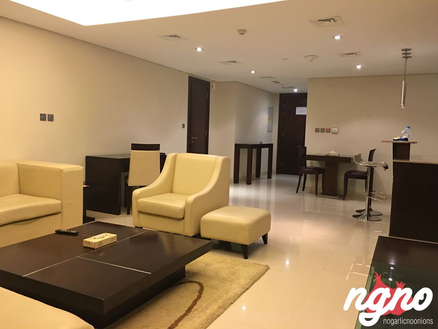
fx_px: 367
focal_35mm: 29
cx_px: 219
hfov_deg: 61.6
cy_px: 164
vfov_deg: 48.2
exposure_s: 1/10
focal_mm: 4.15
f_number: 2.2
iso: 80
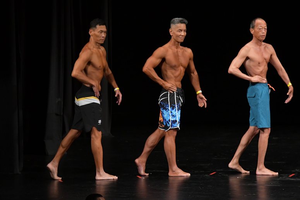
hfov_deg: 8.1
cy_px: 100
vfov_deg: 5.4
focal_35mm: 255
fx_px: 2124
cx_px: 150
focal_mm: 170
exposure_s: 1/400
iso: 3200
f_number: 5.6
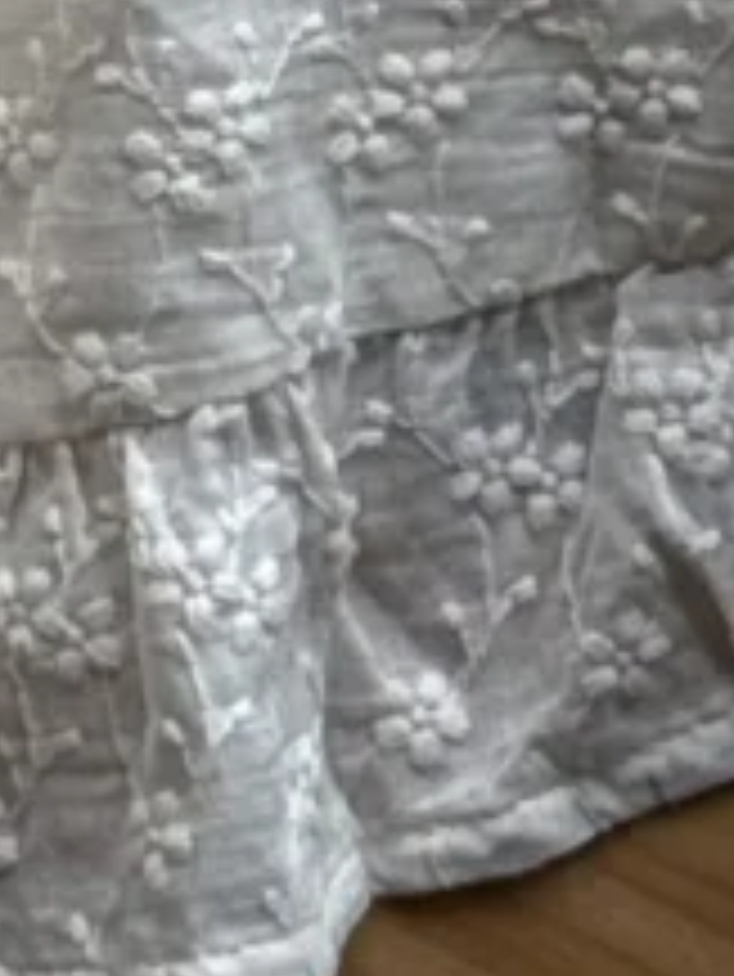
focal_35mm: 354
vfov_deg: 5.2
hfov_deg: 4.2
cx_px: -414
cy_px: -2096
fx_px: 9998
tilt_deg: -83.9
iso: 50
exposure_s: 1/146
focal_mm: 6.76
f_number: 1.78
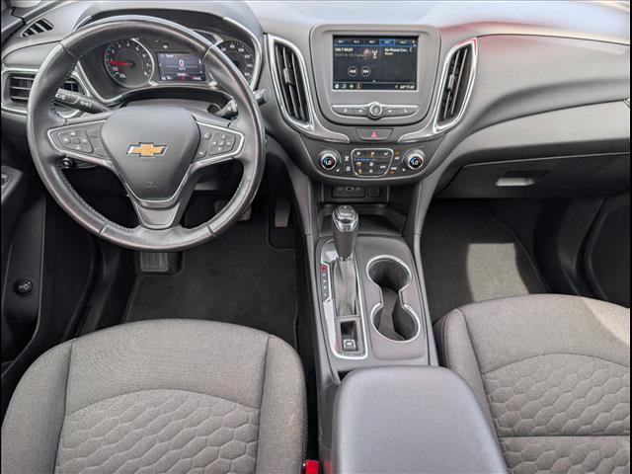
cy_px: 237
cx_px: 316
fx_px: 438
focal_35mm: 24
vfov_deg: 56.8
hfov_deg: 71.6
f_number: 1.68
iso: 21
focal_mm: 6.9
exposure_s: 1/909
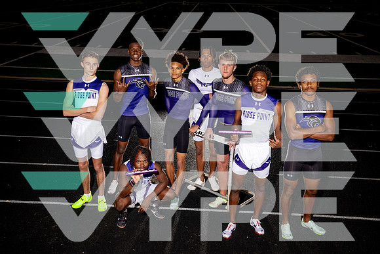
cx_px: 190
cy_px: 127
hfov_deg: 51.9
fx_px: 391
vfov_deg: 36.0
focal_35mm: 37
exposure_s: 1/250
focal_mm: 37
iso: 100
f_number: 7.1
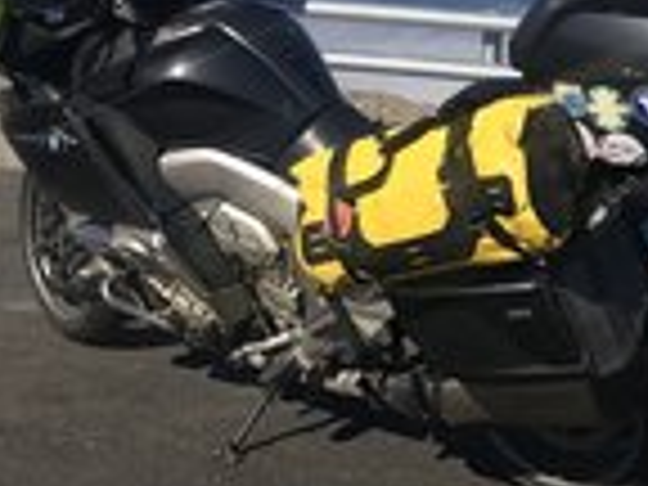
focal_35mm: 78
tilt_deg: -0.1
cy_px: -130
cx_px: 459
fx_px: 1460
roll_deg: -1.3
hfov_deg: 24.8
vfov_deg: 17.8
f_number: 1.8
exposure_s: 1/3690
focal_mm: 3.99
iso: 20
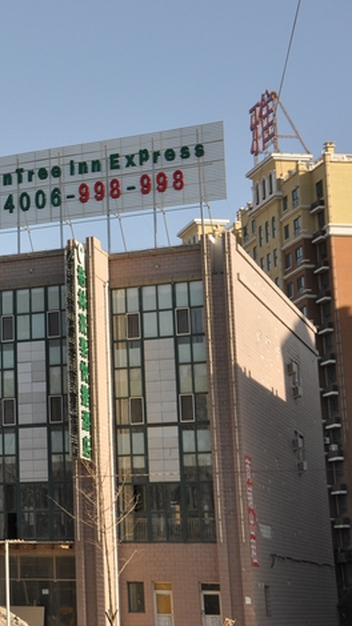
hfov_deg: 15.0
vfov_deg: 27.5
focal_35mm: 77
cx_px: -93
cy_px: 310
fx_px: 1279
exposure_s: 1/250
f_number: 8
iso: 200
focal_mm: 32
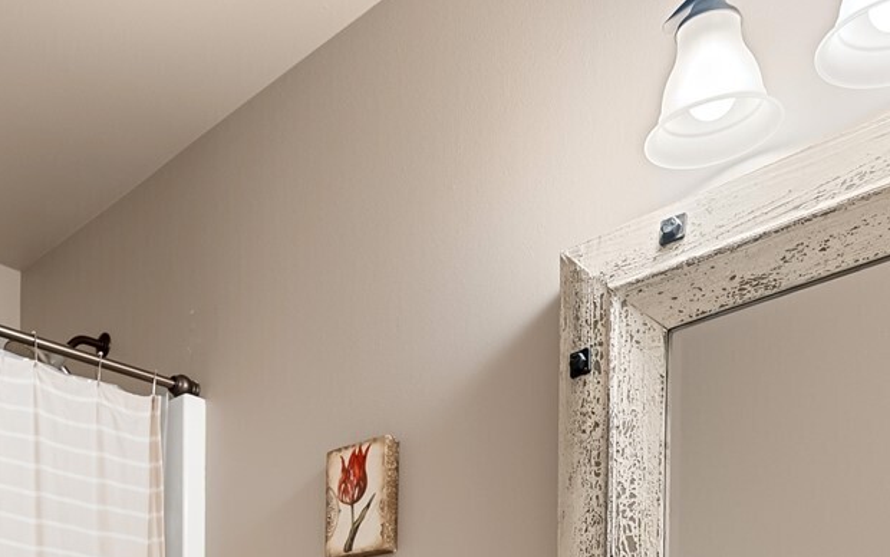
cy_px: 784
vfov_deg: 25.2
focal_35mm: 42
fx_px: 1007
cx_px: 269
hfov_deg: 46.6
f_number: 2.8
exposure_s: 1/10
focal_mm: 14.9
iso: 400
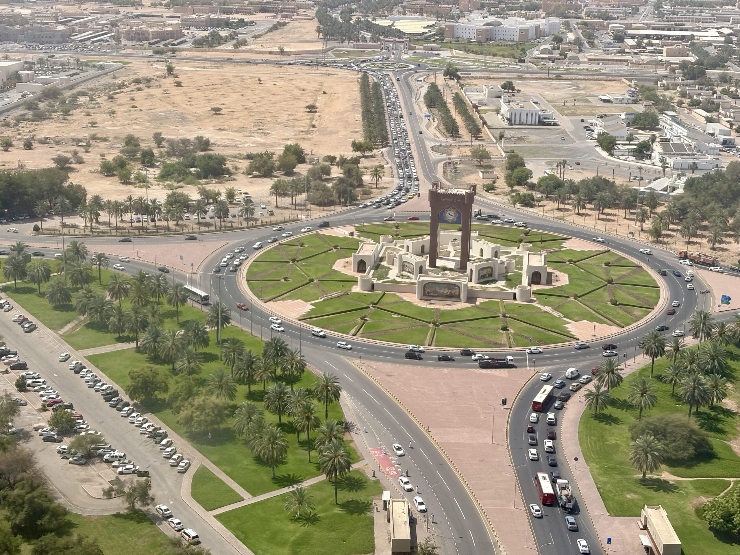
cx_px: 370
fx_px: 1112
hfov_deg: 36.8
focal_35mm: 52
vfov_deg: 28.0
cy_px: 278
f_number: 1.6
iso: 32
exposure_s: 1/2212
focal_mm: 5.96
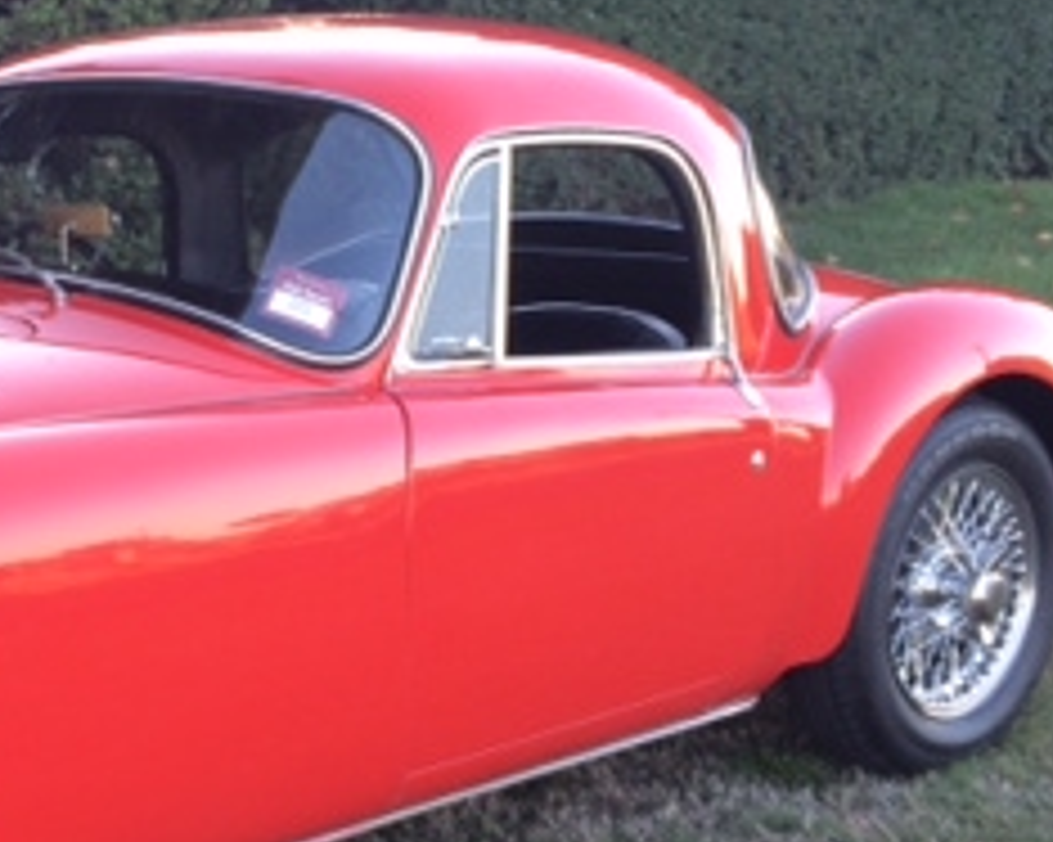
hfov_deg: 22.7
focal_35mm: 80
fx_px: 2492
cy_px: 486
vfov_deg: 19.2
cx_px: -68
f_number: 2.2
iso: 32
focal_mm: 4.12
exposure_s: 1/60
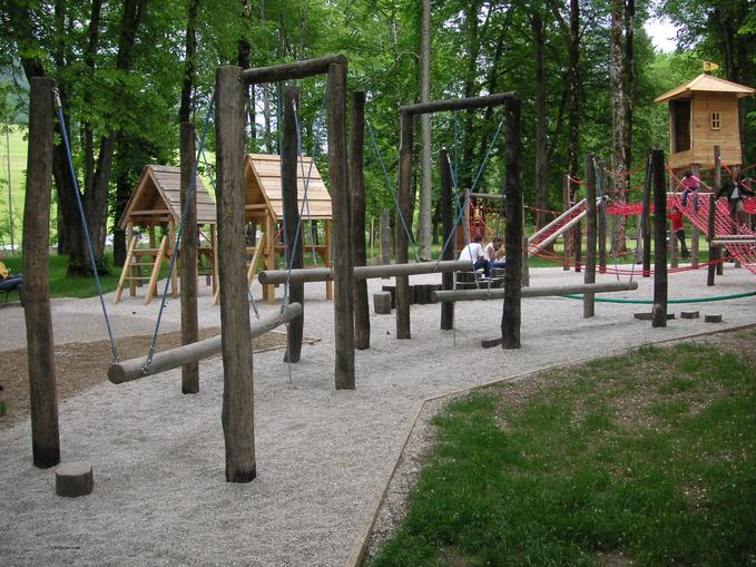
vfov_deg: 38.7
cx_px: 378
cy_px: 284
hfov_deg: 50.1
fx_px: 808
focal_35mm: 37
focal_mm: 6.1
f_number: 2.8
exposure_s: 1/90
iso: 50
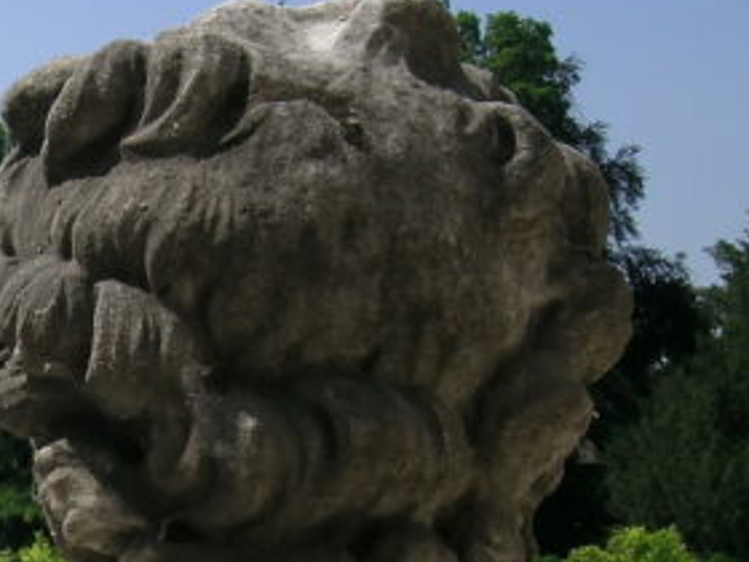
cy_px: 458
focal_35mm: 85
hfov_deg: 21.7
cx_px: -99
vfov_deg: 17.2
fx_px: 1839
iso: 50
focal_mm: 6.5
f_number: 7.3
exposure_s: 1/322
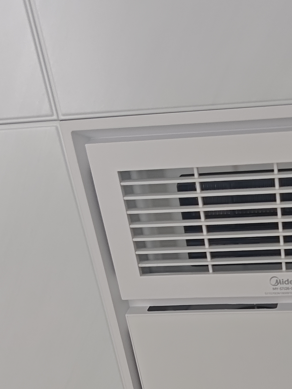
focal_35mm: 56
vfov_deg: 30.4
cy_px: 436
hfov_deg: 25.1
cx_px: 280
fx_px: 630
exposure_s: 1/100
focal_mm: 5.56
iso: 475
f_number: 1.88
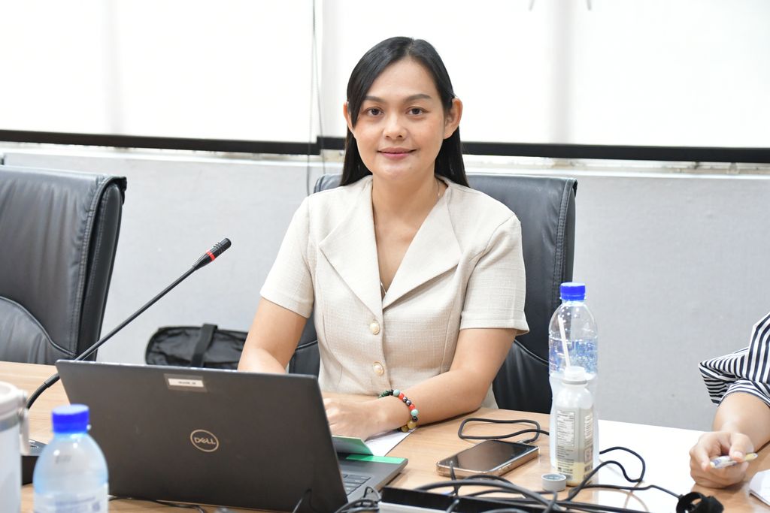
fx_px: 1604
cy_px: 256
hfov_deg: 27.0
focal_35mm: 75
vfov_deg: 18.2
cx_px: 385
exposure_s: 1/125
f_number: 4.8
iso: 3200
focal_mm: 50
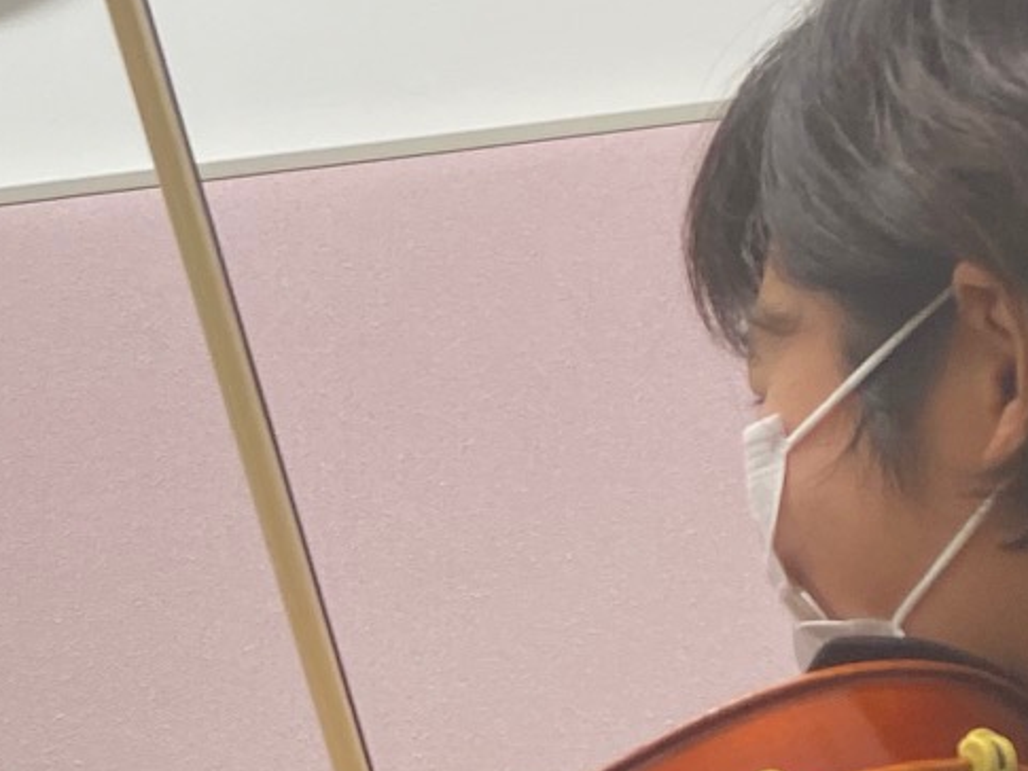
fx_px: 3208
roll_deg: +0.9
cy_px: 1173
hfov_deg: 16.9
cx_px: -388
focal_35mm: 108
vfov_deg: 12.9
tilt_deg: -4.5
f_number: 1.8
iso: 125
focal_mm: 4.25
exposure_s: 1/120
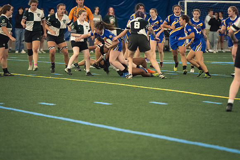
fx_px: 1846
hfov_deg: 7.4
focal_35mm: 277
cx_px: 120
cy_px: 80
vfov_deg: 5.0
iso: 10000
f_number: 2.8
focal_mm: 185
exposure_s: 1/500
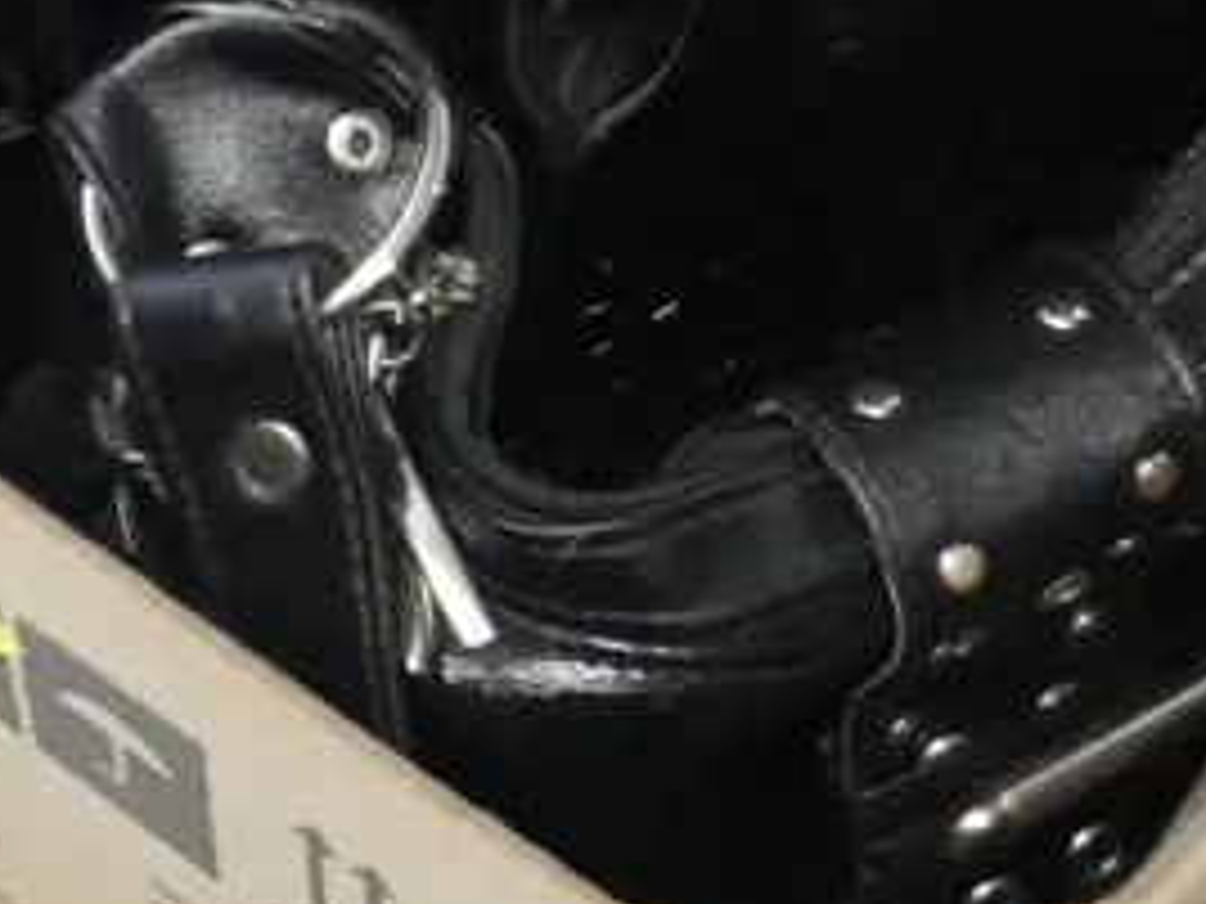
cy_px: -753
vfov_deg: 8.1
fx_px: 6132
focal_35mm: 176
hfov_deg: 11.2
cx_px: 144
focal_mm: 23
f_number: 5.1
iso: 3200
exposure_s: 1/25
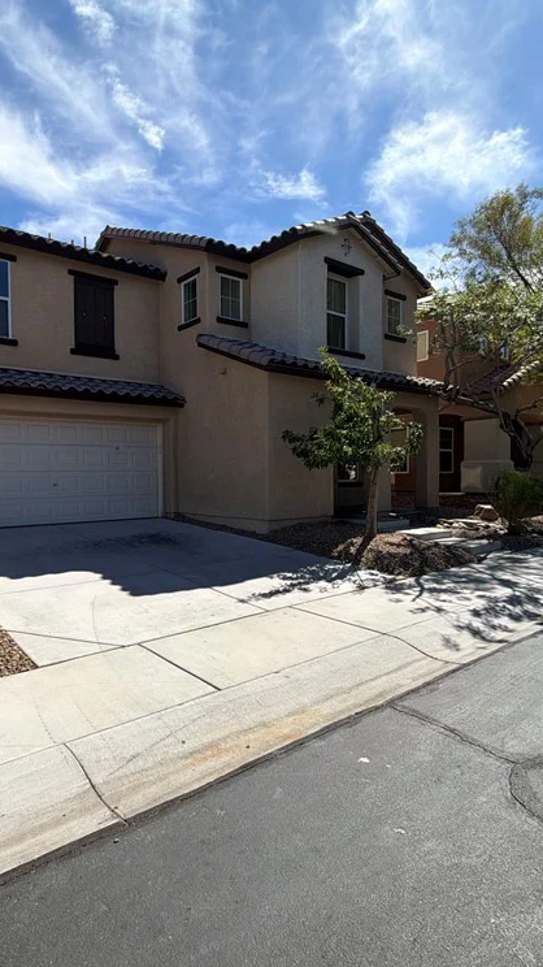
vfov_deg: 83.9
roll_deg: +1.0
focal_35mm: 21
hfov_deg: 53.1
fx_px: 538
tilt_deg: -2.8
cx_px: 214
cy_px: 491
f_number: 2.2
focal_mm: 2.22
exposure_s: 1/985
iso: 20
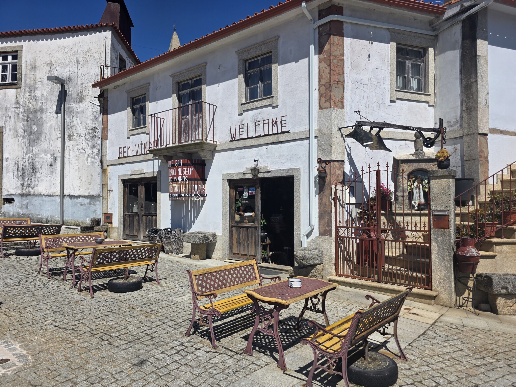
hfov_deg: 73.9
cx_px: 258
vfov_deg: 58.9
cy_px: 194
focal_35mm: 23
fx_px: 343
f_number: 1.7
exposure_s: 1/7944
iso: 64
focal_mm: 6.3
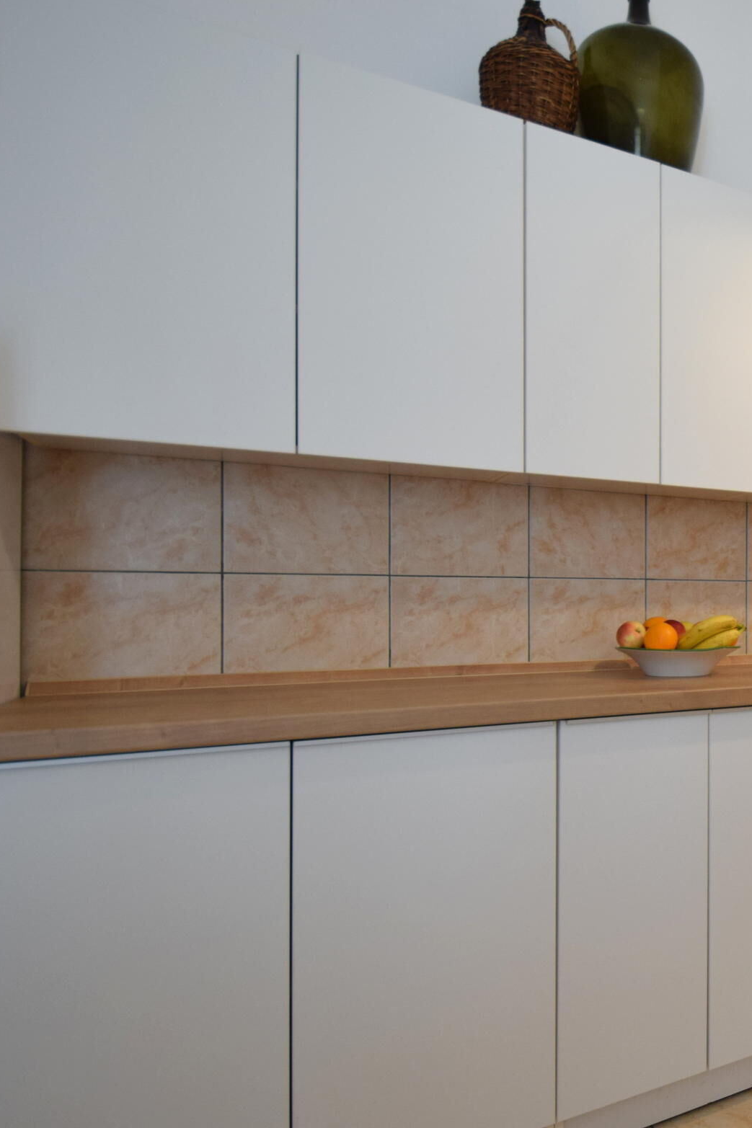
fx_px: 721
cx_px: 801
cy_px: 569
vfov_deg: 76.1
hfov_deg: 44.1
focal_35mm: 23
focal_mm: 10
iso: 560
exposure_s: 1/80
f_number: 3.5
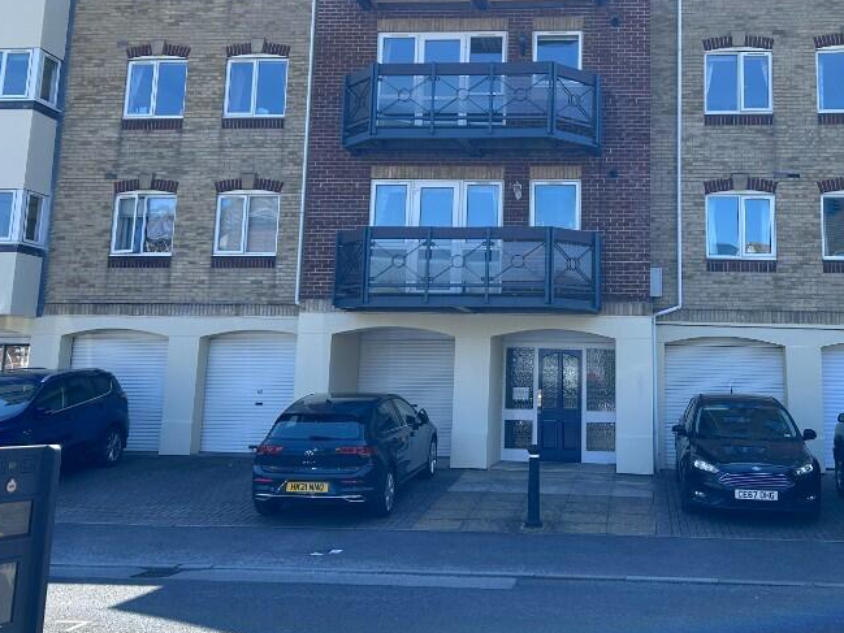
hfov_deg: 45.3
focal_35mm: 41
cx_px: 544
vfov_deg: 34.7
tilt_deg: +10.4
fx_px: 1000
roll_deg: -1.3
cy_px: 200
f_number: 1.5
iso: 50
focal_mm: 5.7
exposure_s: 1/1468
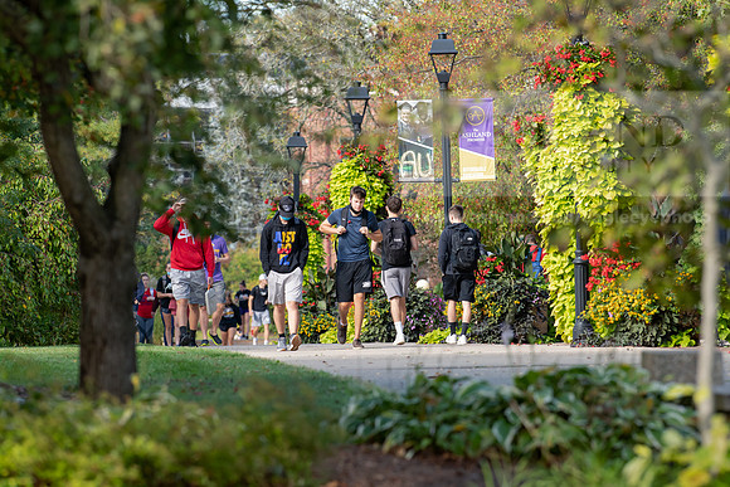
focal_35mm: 300
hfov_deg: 6.9
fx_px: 6084
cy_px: 244
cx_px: 365
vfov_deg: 4.6
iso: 400
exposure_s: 1/320
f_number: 7.1
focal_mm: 300
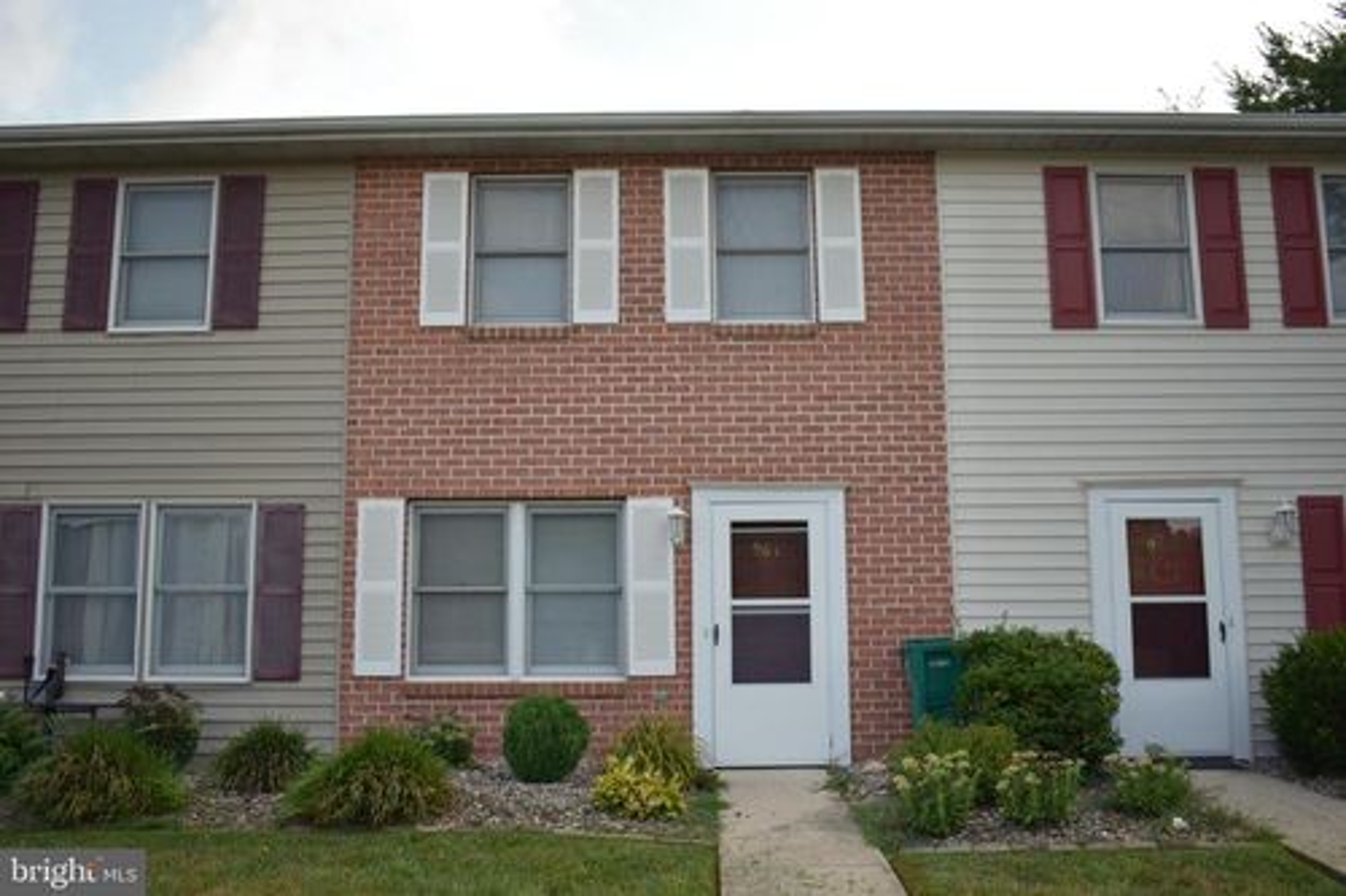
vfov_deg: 39.9
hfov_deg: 57.2
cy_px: 448
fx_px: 1233
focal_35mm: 33
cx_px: 673
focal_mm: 22
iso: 200
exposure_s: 1/1000
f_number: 3.8
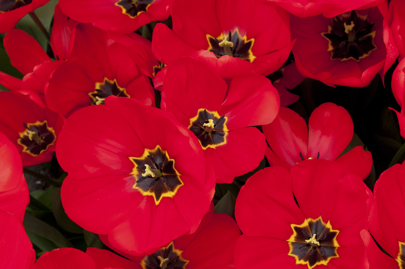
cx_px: 268
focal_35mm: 66
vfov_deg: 20.2
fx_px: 742
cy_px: 243
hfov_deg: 30.3
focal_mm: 22
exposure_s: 1/125
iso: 200
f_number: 5.6
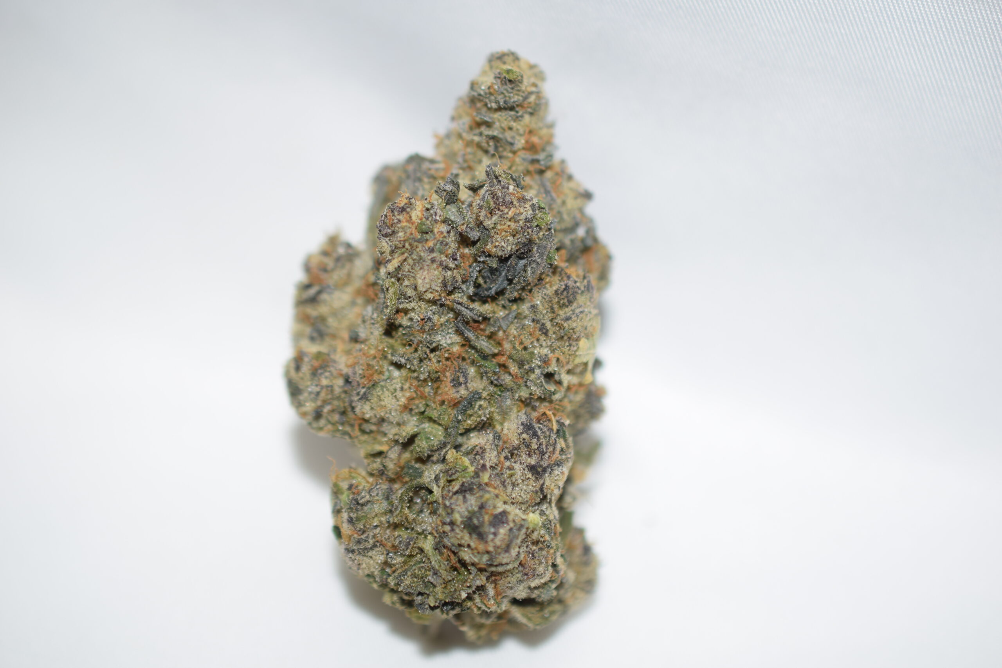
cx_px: 501
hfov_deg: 33.4
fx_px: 1670
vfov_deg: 22.6
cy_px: 334
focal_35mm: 60
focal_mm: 40
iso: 100
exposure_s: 1/60
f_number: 3.2
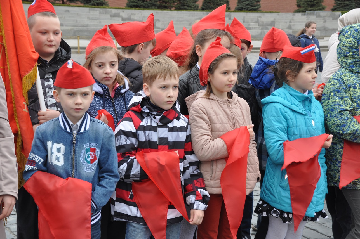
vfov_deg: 20.6
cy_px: 120
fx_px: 659
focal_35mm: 66
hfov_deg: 30.5
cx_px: 180
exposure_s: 1/60
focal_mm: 44
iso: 200
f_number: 8
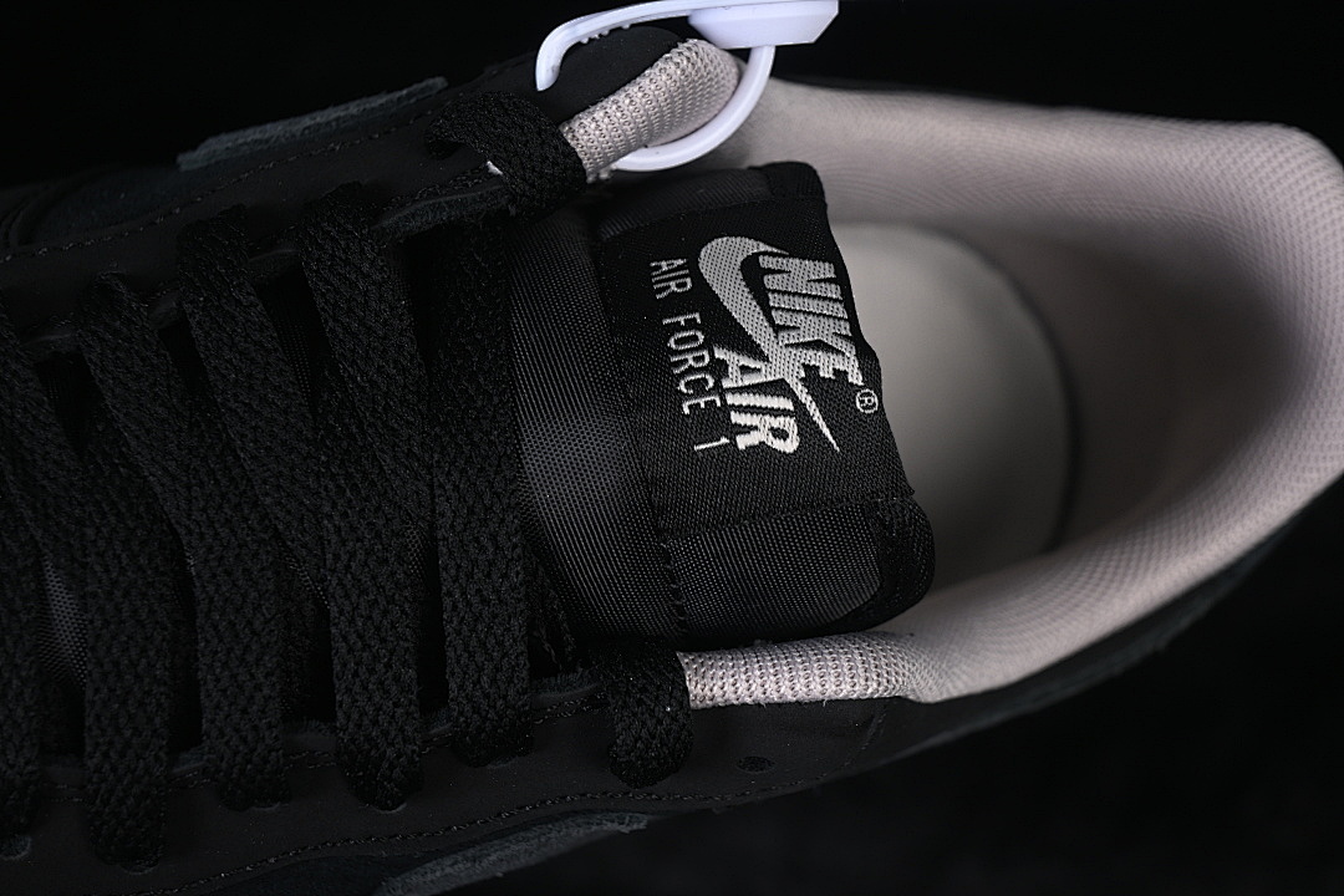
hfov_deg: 27.0
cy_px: 448
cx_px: 672
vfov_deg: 18.2
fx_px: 2800
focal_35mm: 75
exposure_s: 1/60
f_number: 6.3
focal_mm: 50
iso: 160
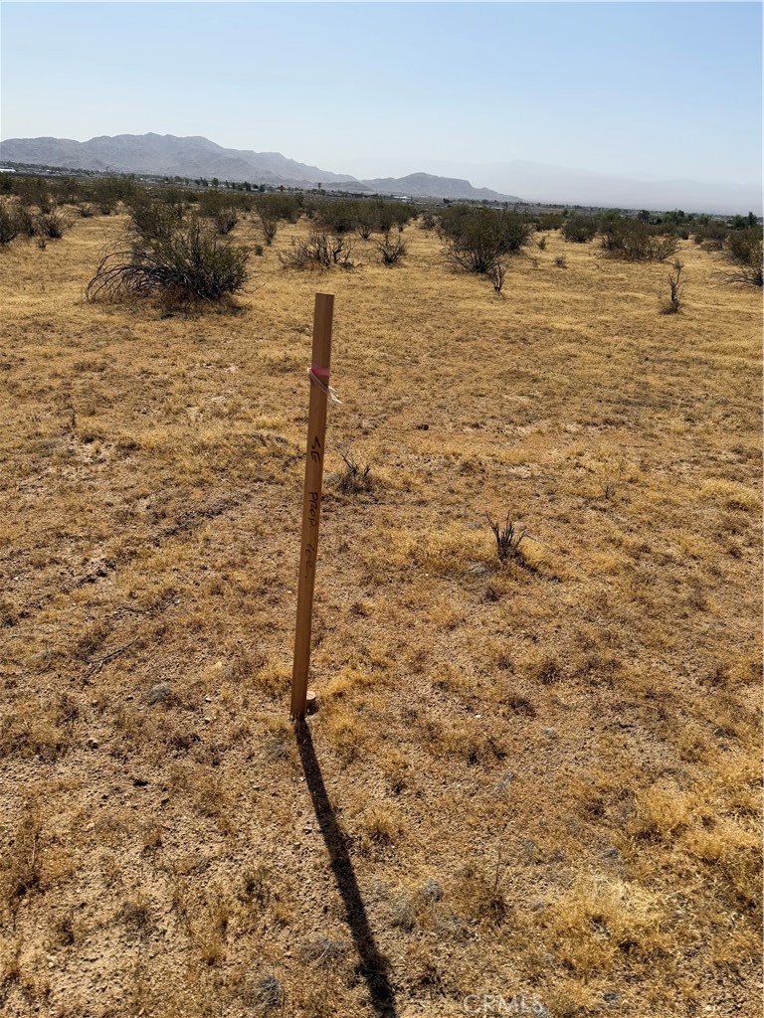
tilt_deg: -22.8
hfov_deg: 56.8
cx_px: 382
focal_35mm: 24
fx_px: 706
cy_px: 509
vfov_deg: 71.6
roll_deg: -4.2
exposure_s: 1/8130
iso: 80
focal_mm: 6.76
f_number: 1.78
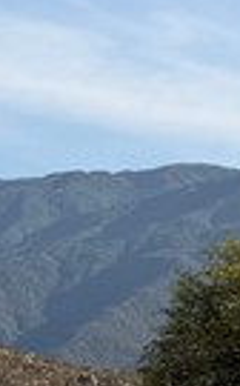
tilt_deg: -0.3
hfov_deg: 6.7
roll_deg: +2.7
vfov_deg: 10.7
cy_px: 423
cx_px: 363
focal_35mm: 193
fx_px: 2026
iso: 80
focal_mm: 6.76
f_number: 1.78
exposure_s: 1/4673
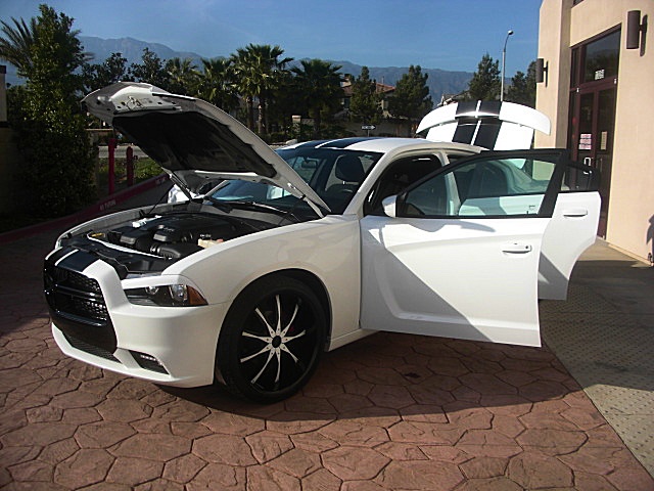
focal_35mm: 36
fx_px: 680
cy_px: 246
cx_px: 327
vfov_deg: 39.7
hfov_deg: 51.4
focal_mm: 6.3
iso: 50
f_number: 7.9
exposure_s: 1/160
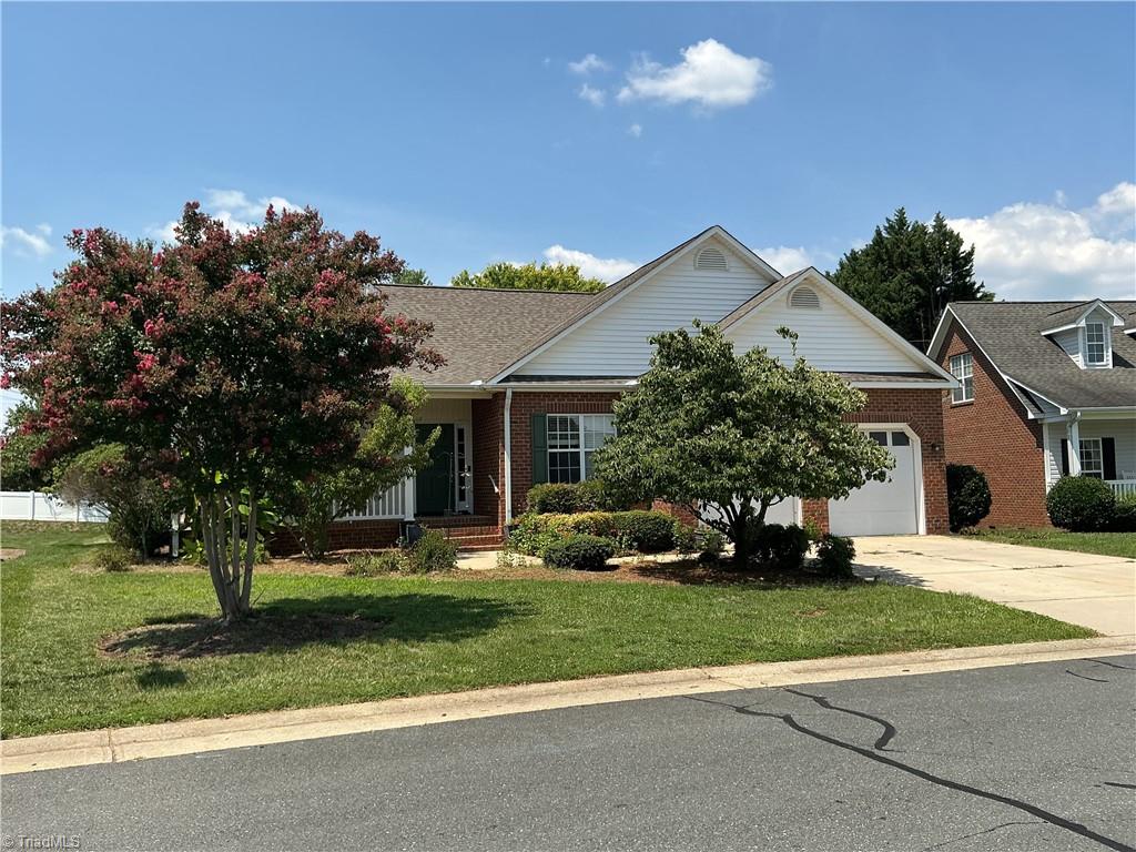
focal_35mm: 29
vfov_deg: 48.2
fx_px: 952
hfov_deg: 61.7
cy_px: 426
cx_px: 568
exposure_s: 1/1786
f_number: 1.8
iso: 25
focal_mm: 3
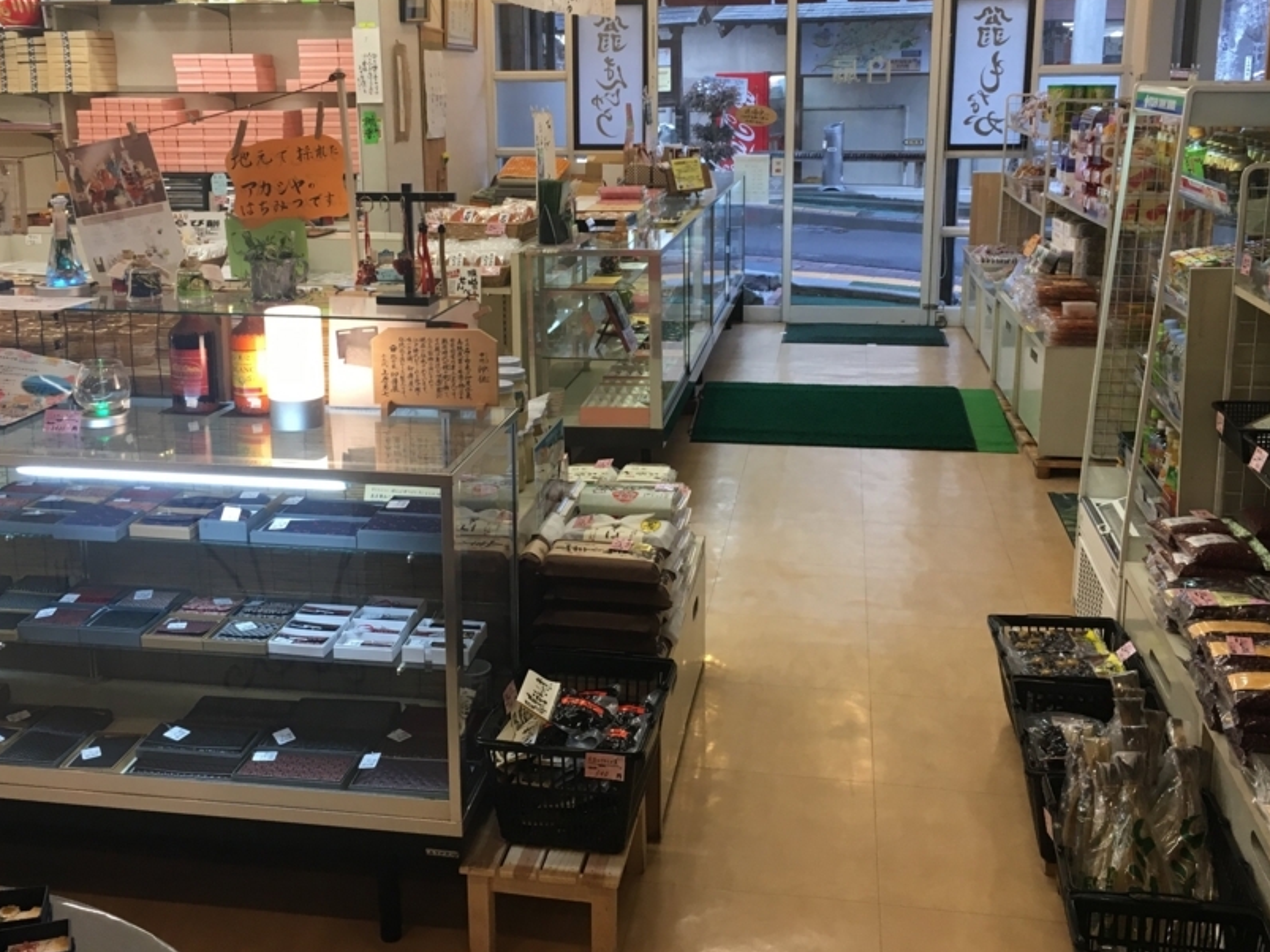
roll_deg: +0.2
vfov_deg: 38.5
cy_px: 376
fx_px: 1357
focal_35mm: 37
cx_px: 603
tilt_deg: -12.4
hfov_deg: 50.1
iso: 32
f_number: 2.2
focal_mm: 4.15
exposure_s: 1/30
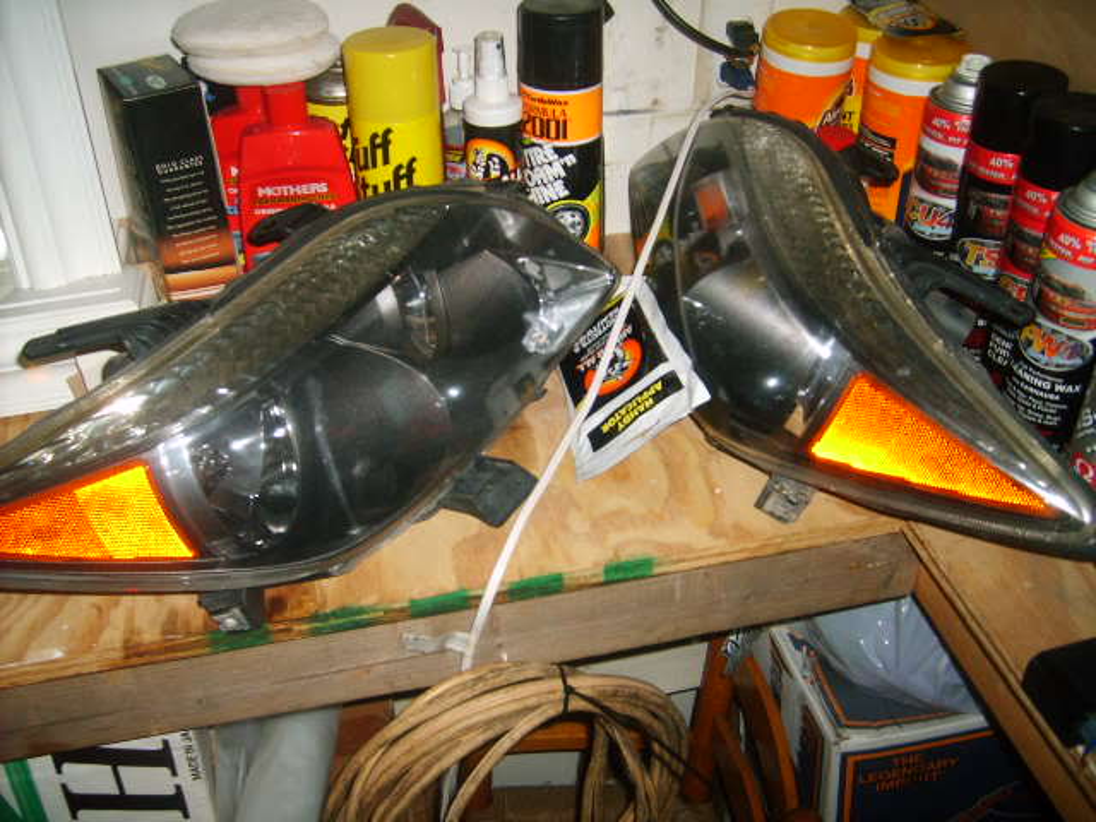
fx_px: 1108
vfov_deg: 40.7
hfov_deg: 52.6
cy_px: 411
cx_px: 548
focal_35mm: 35
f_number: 2.8
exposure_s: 1/45
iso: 100
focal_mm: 5.8
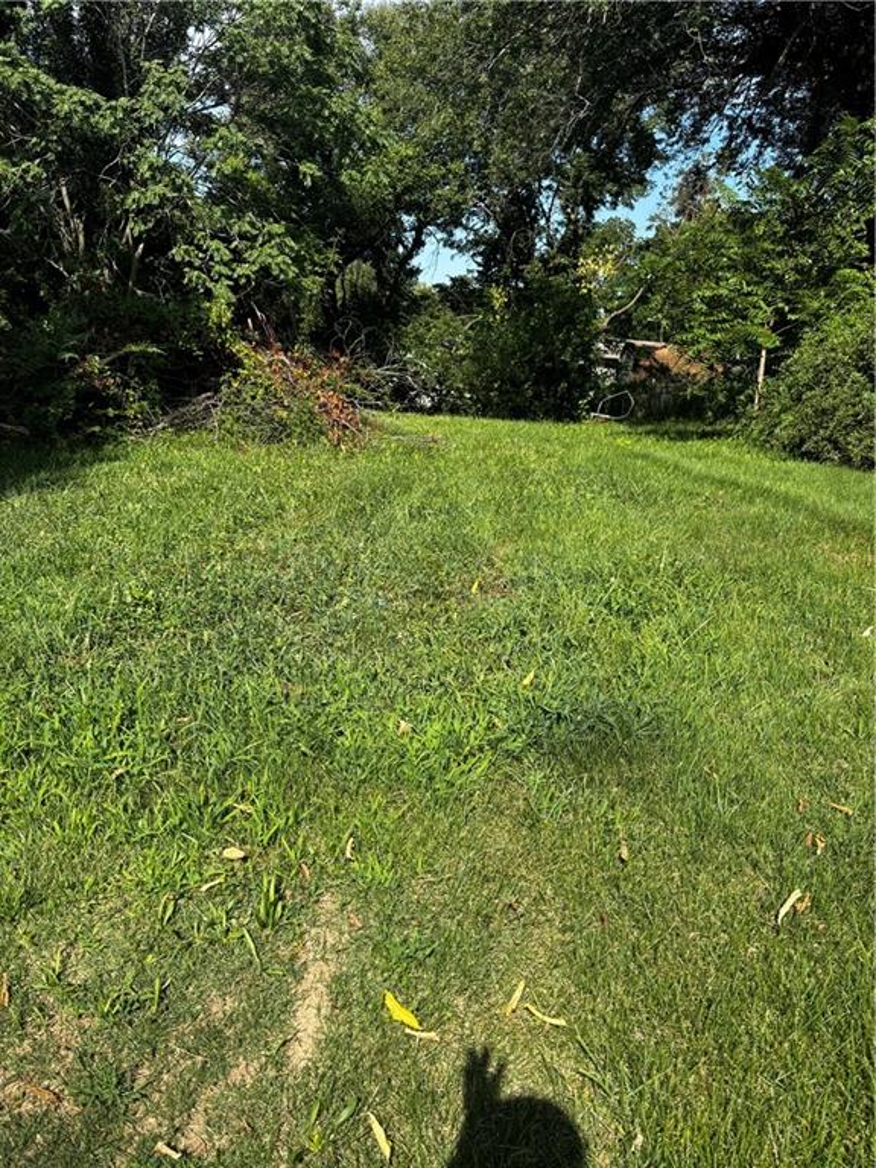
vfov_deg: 67.3
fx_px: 877
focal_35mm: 26
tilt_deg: -15.0
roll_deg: -5.7
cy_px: 584
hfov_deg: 53.1
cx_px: 438
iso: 50
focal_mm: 5.96
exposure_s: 1/1721
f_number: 1.6
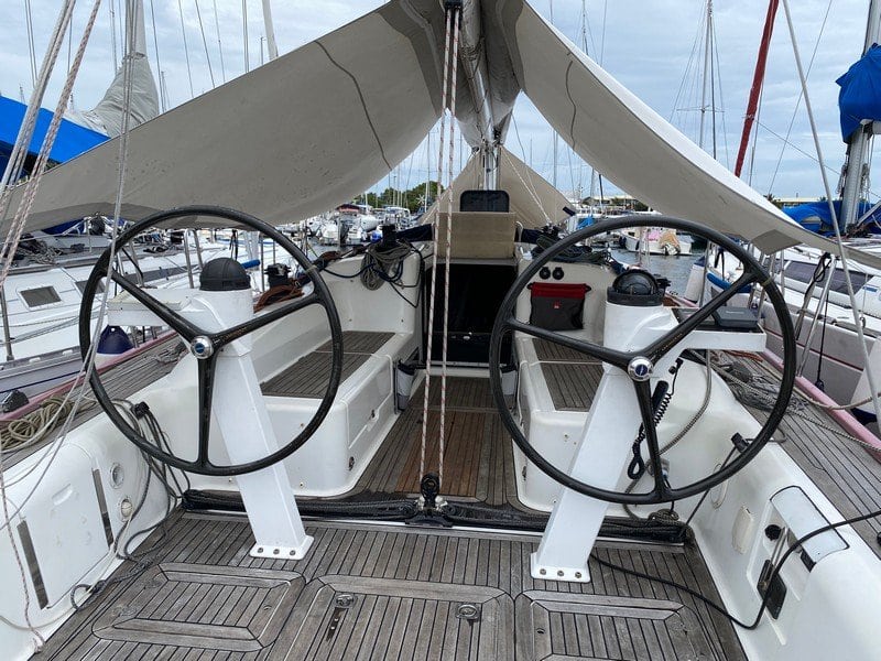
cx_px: 440
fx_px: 662
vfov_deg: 53.1
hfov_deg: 67.3
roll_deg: -1.1
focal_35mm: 26
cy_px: 330
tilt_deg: -9.1
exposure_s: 1/2890
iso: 32
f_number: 1.8
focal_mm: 4.25
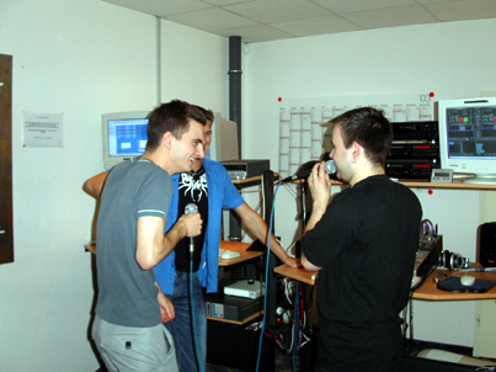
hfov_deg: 49.0
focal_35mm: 38
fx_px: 544
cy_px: 186
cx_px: 248
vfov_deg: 37.7
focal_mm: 7.8
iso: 101
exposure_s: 1/30
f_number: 2.8
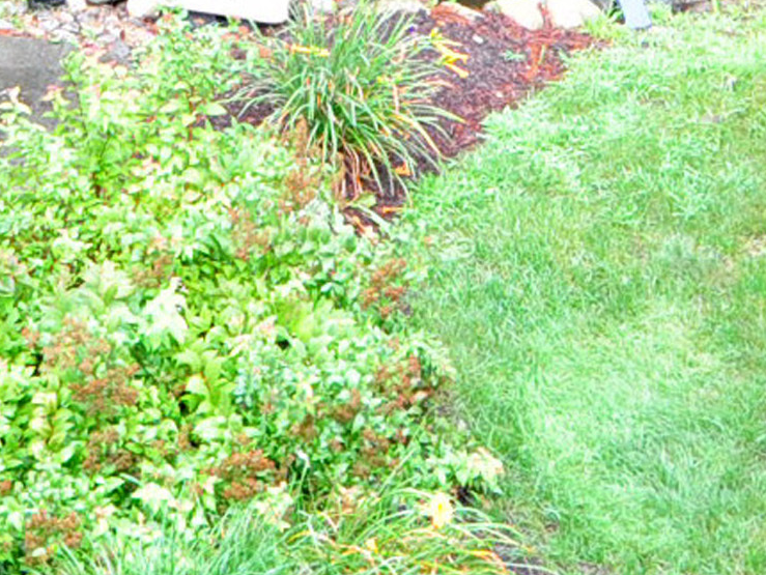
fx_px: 2502
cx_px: 324
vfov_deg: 12.4
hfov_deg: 17.4
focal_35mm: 113
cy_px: -333
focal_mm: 20
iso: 500
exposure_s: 1/40
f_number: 7.1
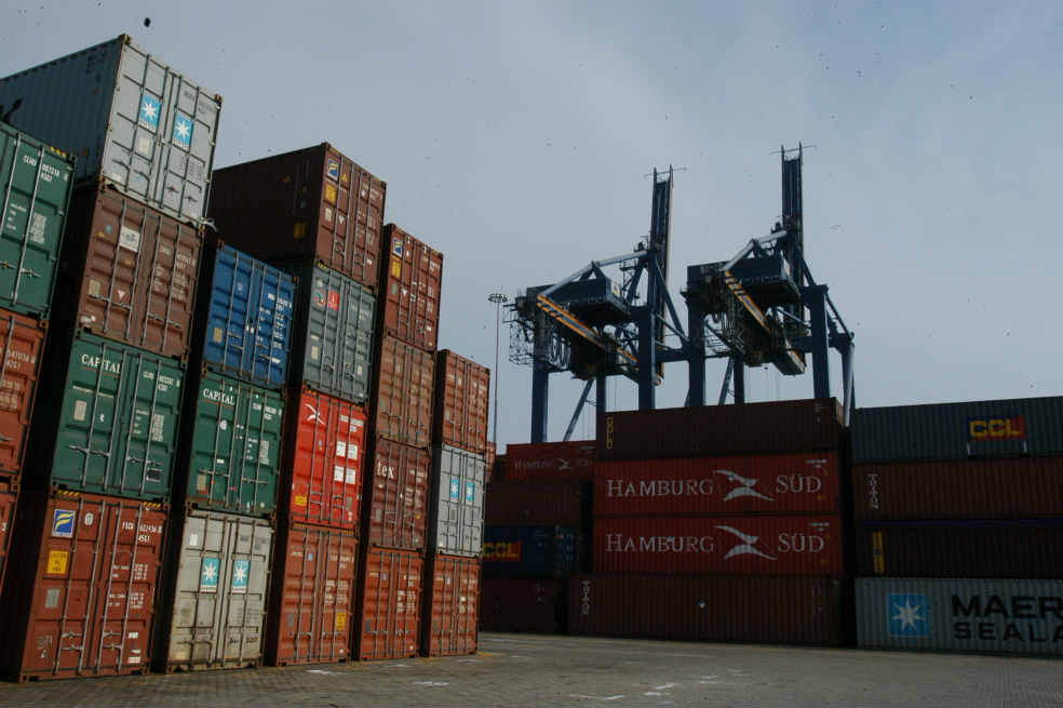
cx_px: 532
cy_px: 354
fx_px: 885
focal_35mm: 30
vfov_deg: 43.6
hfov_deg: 62.0
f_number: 14
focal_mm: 20
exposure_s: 1/250
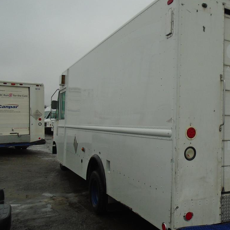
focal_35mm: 38
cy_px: 115
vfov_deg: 43.9
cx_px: 184
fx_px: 286
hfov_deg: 41.9
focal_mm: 4.6
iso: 100
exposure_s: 1/200
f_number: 3.2
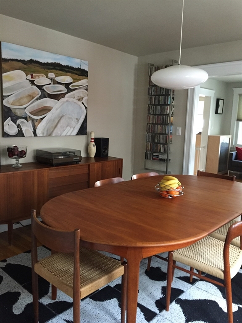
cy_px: 162
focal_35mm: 29
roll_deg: -1.6
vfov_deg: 61.7
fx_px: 270
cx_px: 121
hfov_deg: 48.2
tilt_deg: -8.1
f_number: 2.2
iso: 250
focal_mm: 4.15
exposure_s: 1/20
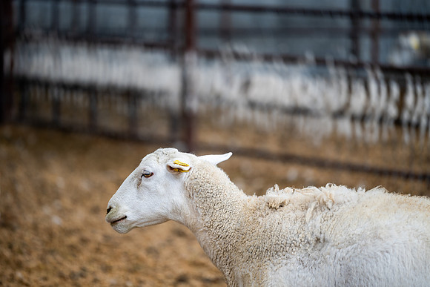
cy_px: 144
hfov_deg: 10.3
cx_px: 215
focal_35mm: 200
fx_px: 2389
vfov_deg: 6.9
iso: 125
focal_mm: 200
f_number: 2.8
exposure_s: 1/1000
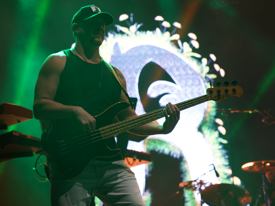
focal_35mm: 114
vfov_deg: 13.0
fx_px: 906
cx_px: 124
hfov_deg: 17.3
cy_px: 103
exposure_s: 1/160
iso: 400
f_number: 4
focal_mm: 105
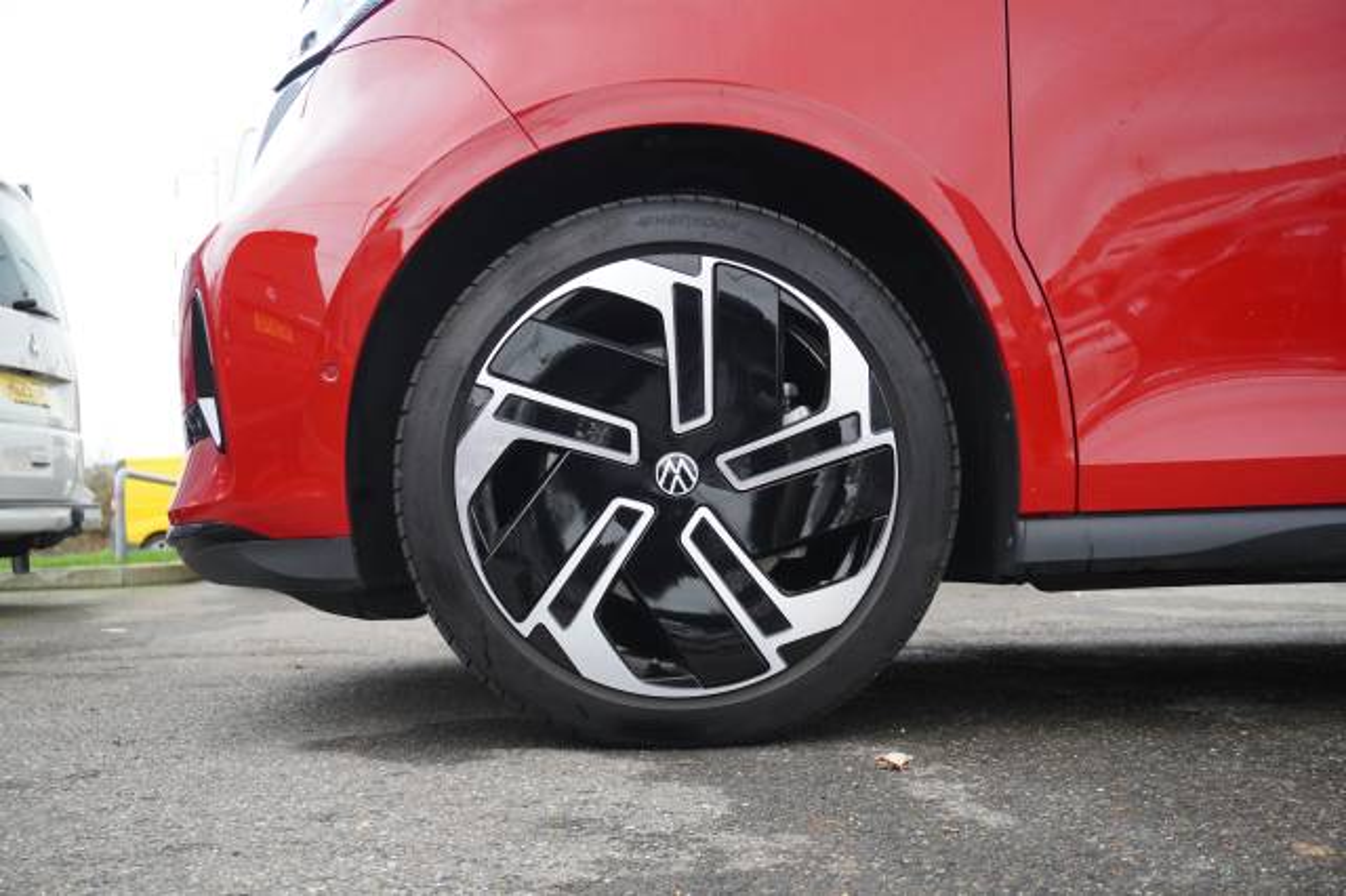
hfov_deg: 42.3
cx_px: 673
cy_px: 448
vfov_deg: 28.9
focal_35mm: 46
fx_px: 1738
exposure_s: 1/200
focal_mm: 31
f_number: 4.5
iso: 2500
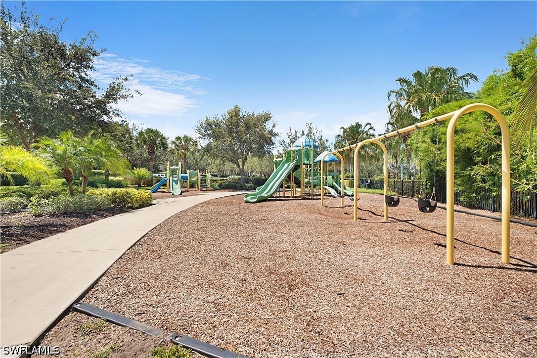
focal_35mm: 15
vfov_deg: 77.3
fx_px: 224
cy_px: 179
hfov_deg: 100.4
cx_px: 268
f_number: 5.6
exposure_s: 1/480
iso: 200
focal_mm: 10
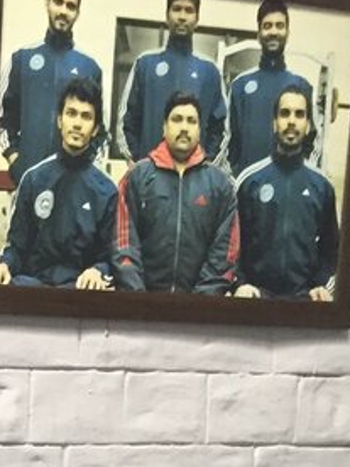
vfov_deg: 13.0
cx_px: -338
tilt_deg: -13.9
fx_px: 1699
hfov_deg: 10.8
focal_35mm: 126
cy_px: 1010
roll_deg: +0.9
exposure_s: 1/33
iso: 160
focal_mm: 4.15
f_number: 2.2
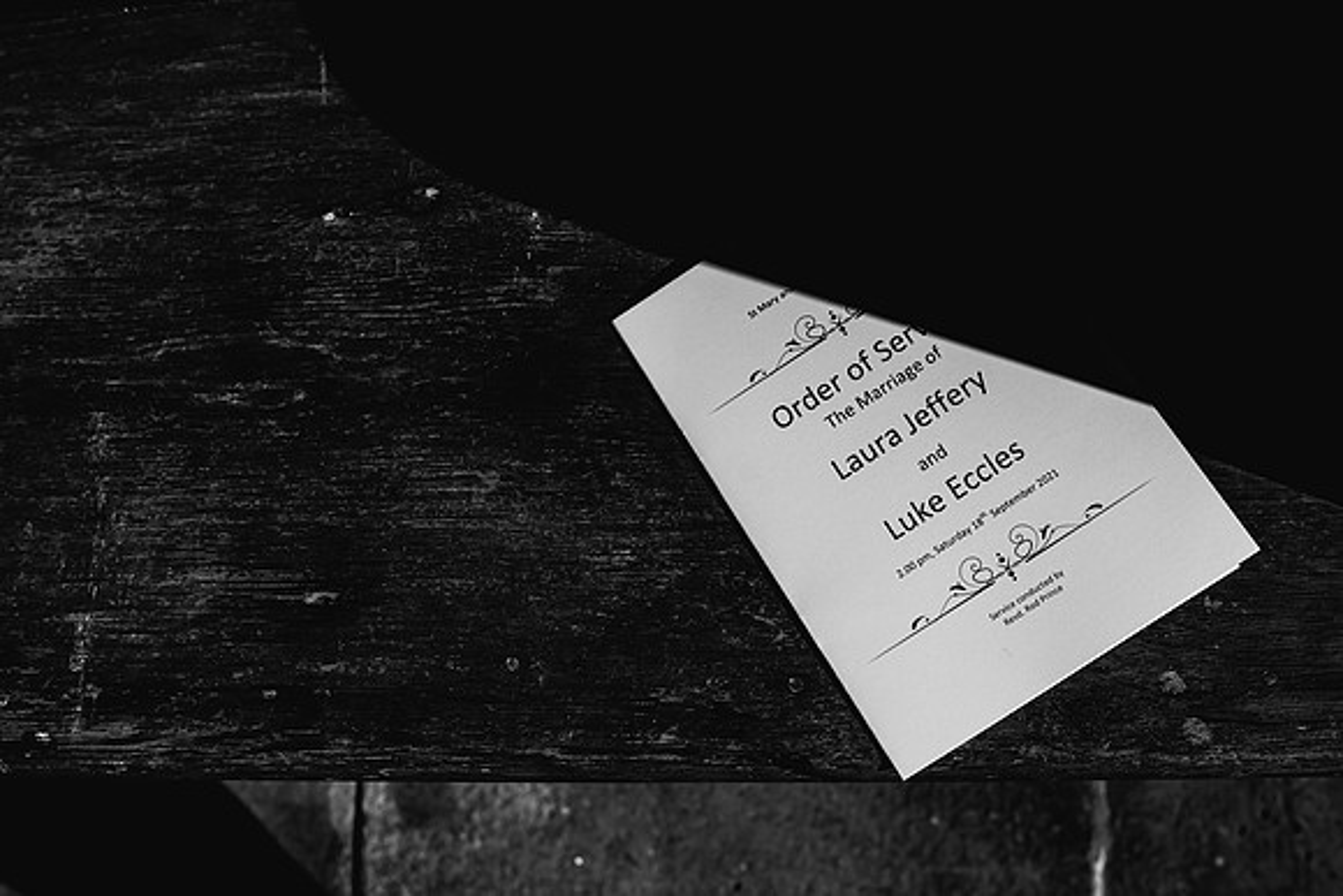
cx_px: 672
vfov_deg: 34.0
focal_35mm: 39
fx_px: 1467
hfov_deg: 49.2
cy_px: 448
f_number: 6.3
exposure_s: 1/2500
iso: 50
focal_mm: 35
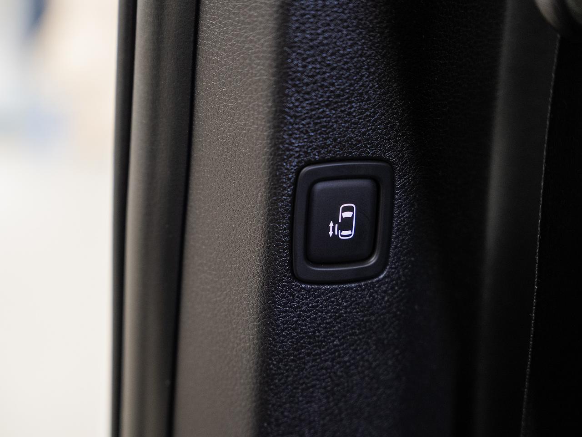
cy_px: 218
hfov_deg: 25.8
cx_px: 291
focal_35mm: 76
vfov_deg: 19.5
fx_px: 1273
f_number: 2.8
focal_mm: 70
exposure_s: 1/50
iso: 1000
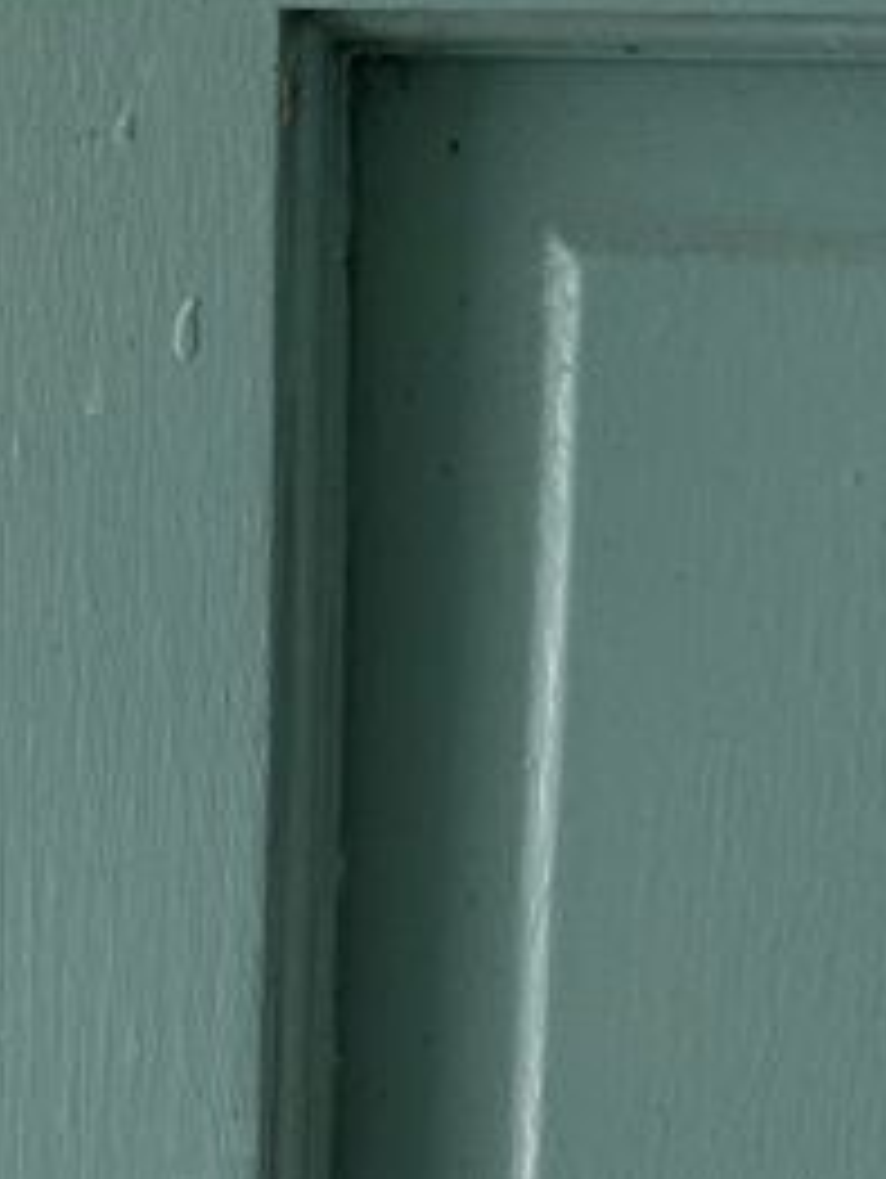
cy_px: -173
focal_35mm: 61
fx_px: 2078
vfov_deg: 28.3
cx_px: -36
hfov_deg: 22.9
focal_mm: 6.86
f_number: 1.78
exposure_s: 1/61
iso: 250
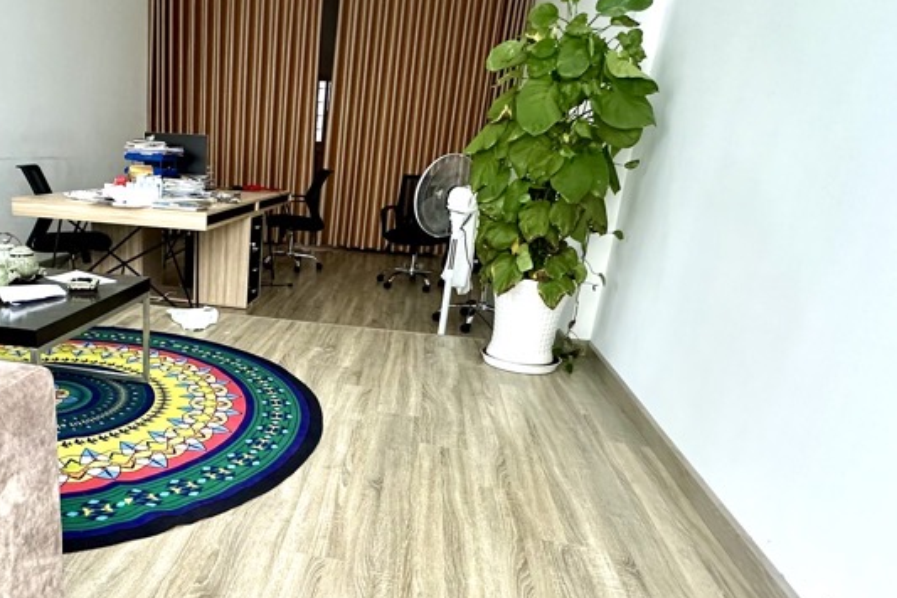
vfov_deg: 45.8
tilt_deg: -19.7
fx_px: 697
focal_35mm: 28
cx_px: 242
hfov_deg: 62.4
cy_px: 391
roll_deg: -2.5
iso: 320
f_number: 2.2
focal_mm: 2.22
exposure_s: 1/83
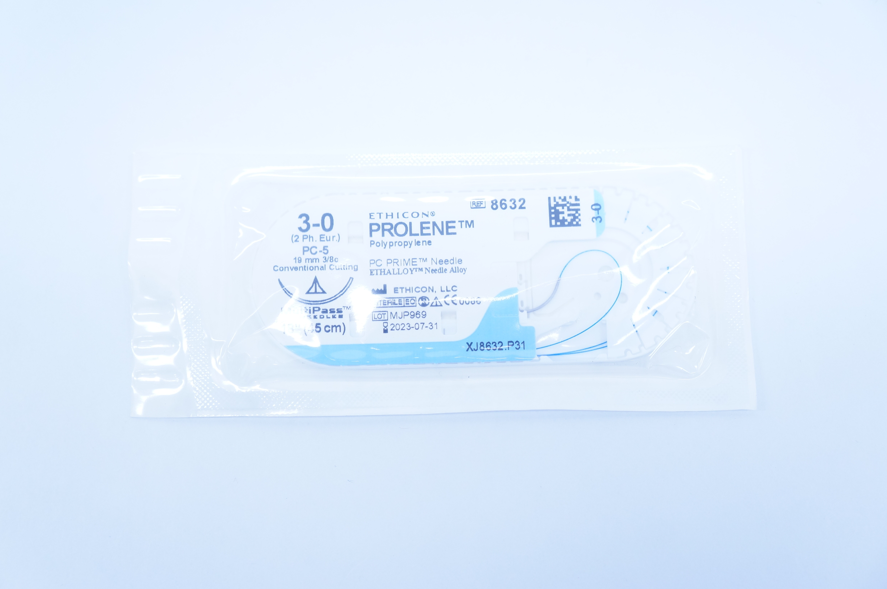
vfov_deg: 28.9
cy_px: 294
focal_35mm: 46
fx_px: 1144
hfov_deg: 42.4
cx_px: 444
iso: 800
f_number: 4.5
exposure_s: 1/200
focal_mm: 31
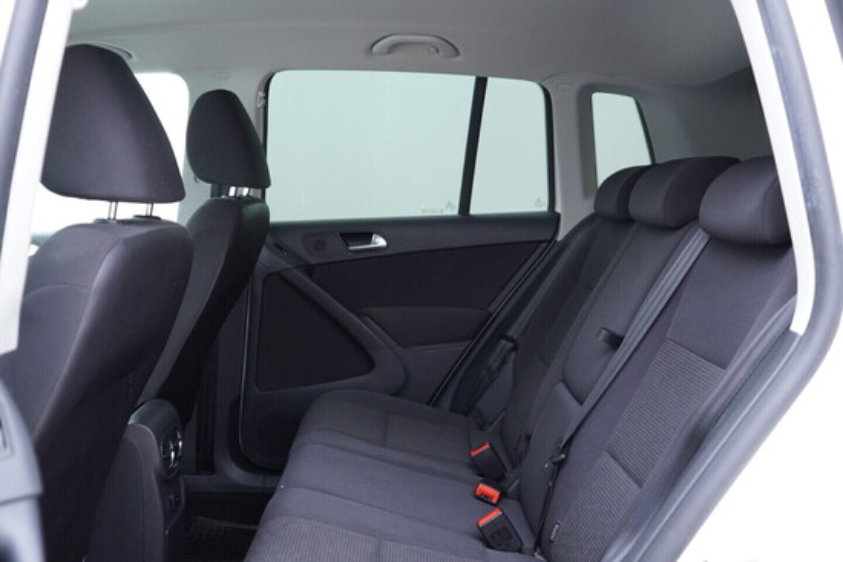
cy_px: 281
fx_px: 843
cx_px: 422
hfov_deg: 53.1
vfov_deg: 36.9
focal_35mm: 36
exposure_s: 1/40
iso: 500
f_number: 2.8
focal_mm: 24
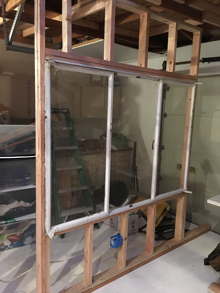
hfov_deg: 48.2
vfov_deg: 61.7
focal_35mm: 29
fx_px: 246
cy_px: 146
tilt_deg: -7.4
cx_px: 110
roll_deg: -2.0
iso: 125
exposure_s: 1/4
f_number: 2.2
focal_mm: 4.15
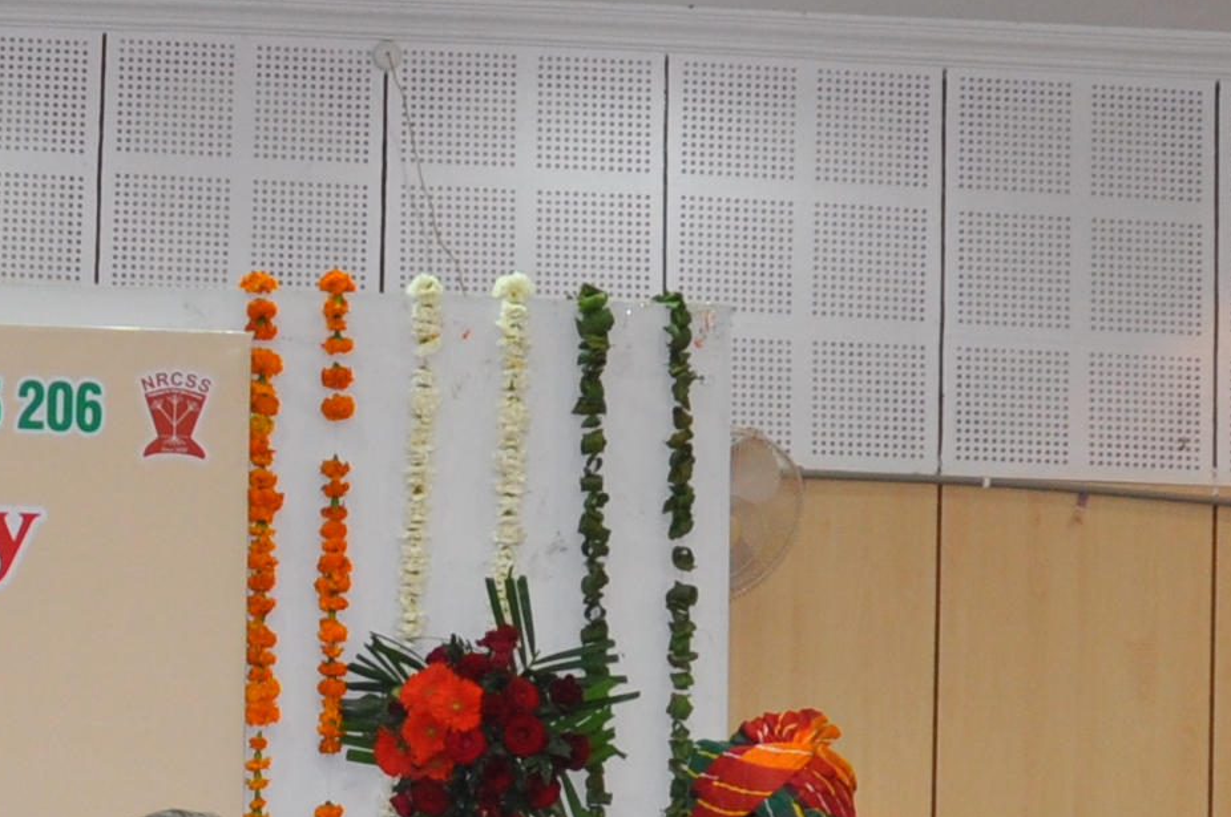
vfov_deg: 10.7
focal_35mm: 125
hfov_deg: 15.6
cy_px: 1056
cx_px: -355
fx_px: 4269
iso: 400
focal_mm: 18
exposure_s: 1/60
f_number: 3.5
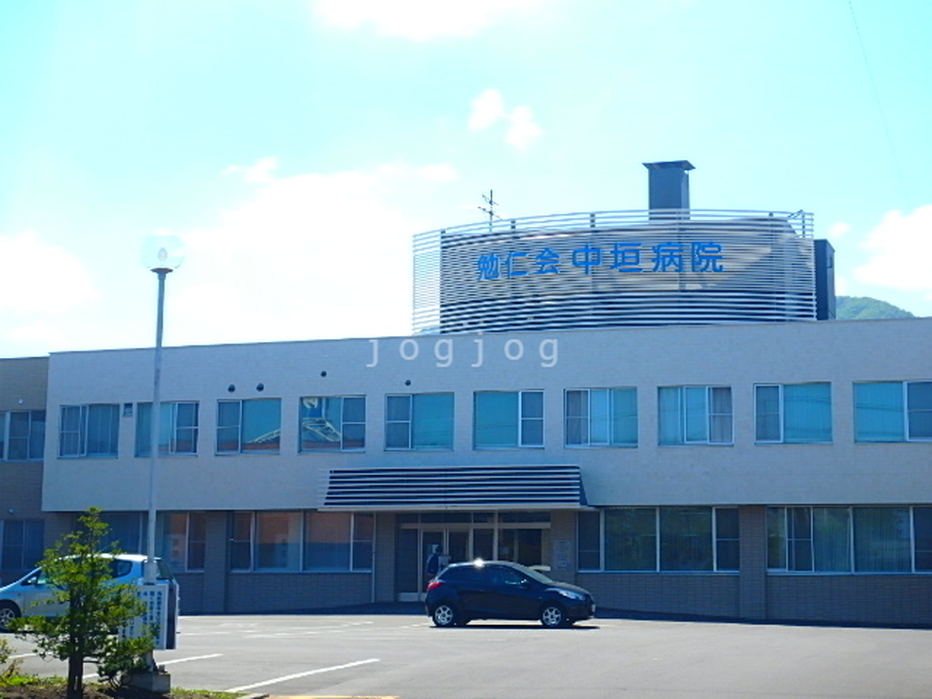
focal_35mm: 57
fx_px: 1535
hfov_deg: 33.8
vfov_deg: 25.7
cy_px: 350
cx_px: 466
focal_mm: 10.1
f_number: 5.1
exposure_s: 1/400
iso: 125
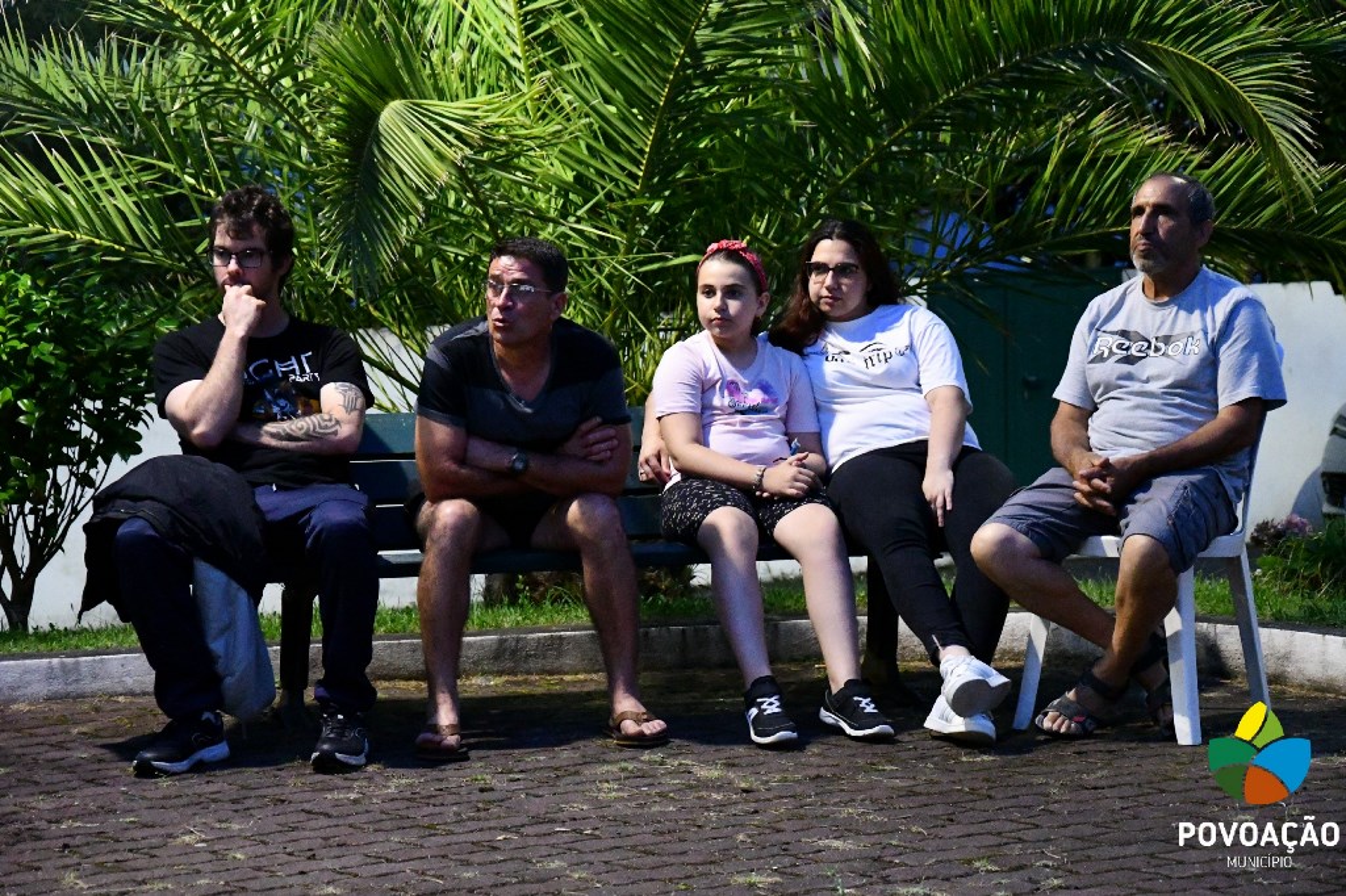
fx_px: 3924
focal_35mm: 105
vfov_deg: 13.0
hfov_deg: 19.5
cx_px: 673
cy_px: 448
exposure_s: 1/60
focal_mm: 70
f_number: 5.3
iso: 12800
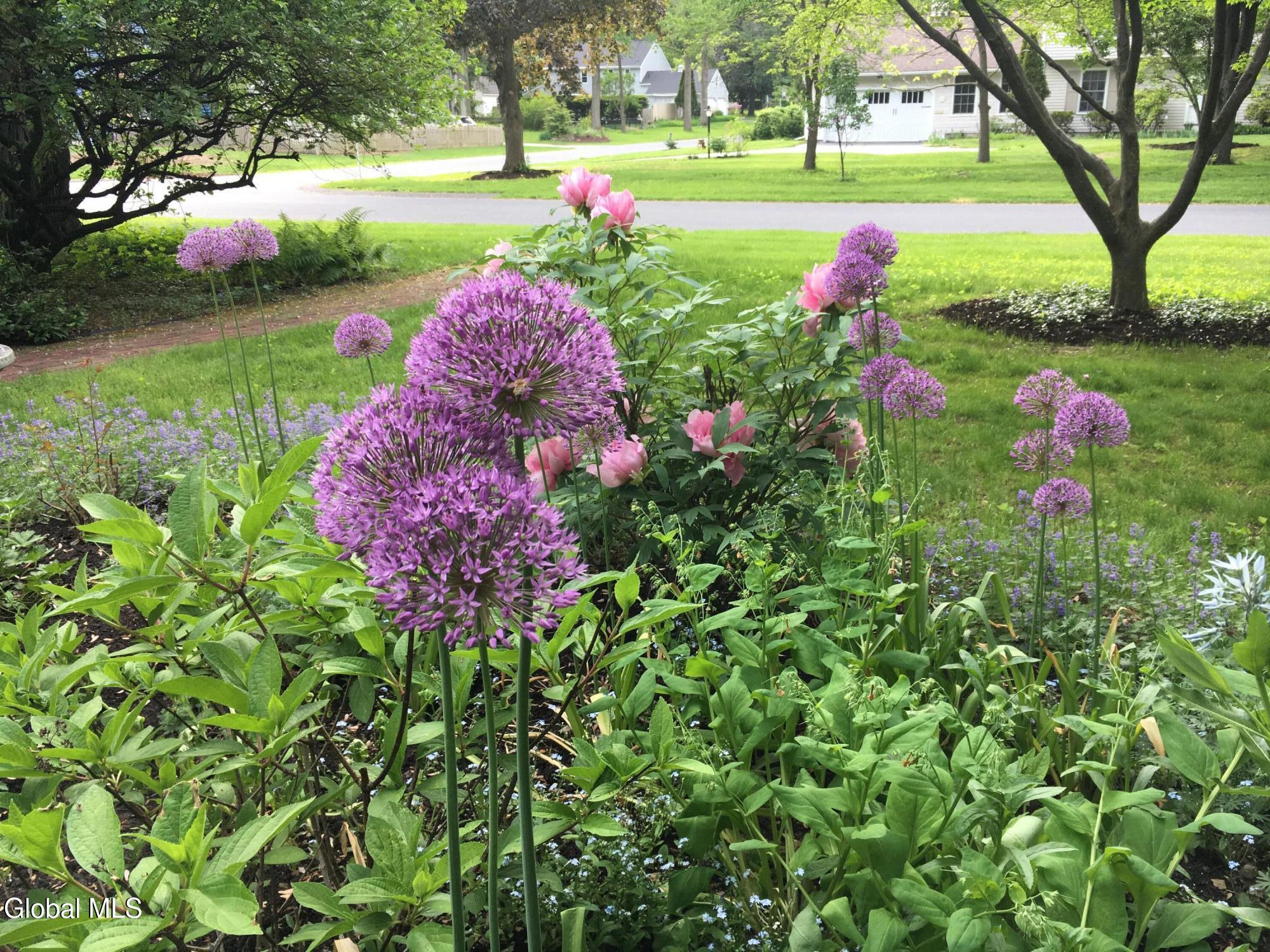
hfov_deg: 61.7
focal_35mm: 29
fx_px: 1064
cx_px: 635
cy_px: 476
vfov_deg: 48.2
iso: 32
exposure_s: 1/120
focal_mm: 4.15
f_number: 2.2
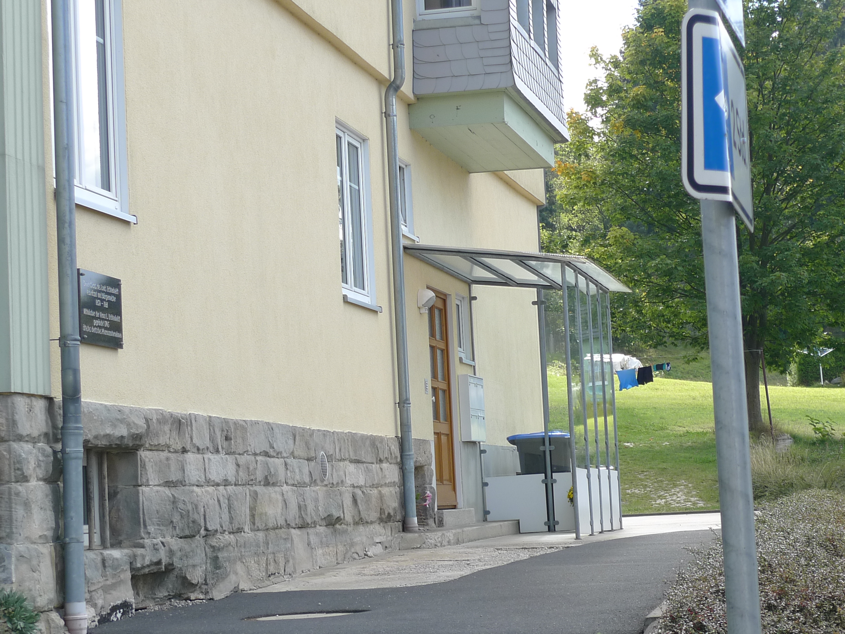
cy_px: 317
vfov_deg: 17.2
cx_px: 422
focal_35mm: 86
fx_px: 2099
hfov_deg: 22.8
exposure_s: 1/320
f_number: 2.8
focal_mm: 12.8
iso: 80
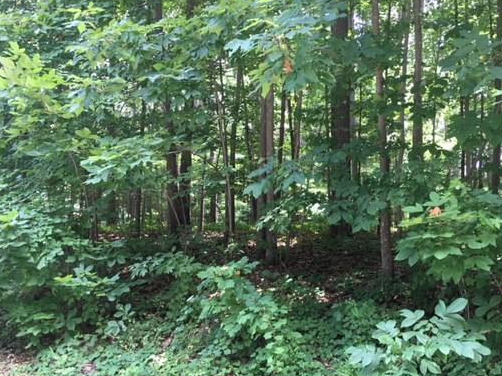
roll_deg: -0.2
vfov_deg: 38.6
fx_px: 536
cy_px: 210
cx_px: 289
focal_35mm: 37
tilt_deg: +3.4
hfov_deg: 50.0
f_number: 2.2
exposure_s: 1/40
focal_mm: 4.15
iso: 25
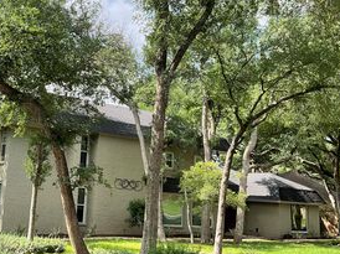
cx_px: 93
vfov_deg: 27.2
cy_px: 72
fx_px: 520
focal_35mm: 53
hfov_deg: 35.5
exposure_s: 1/514
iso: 16
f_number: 1.8
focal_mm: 3
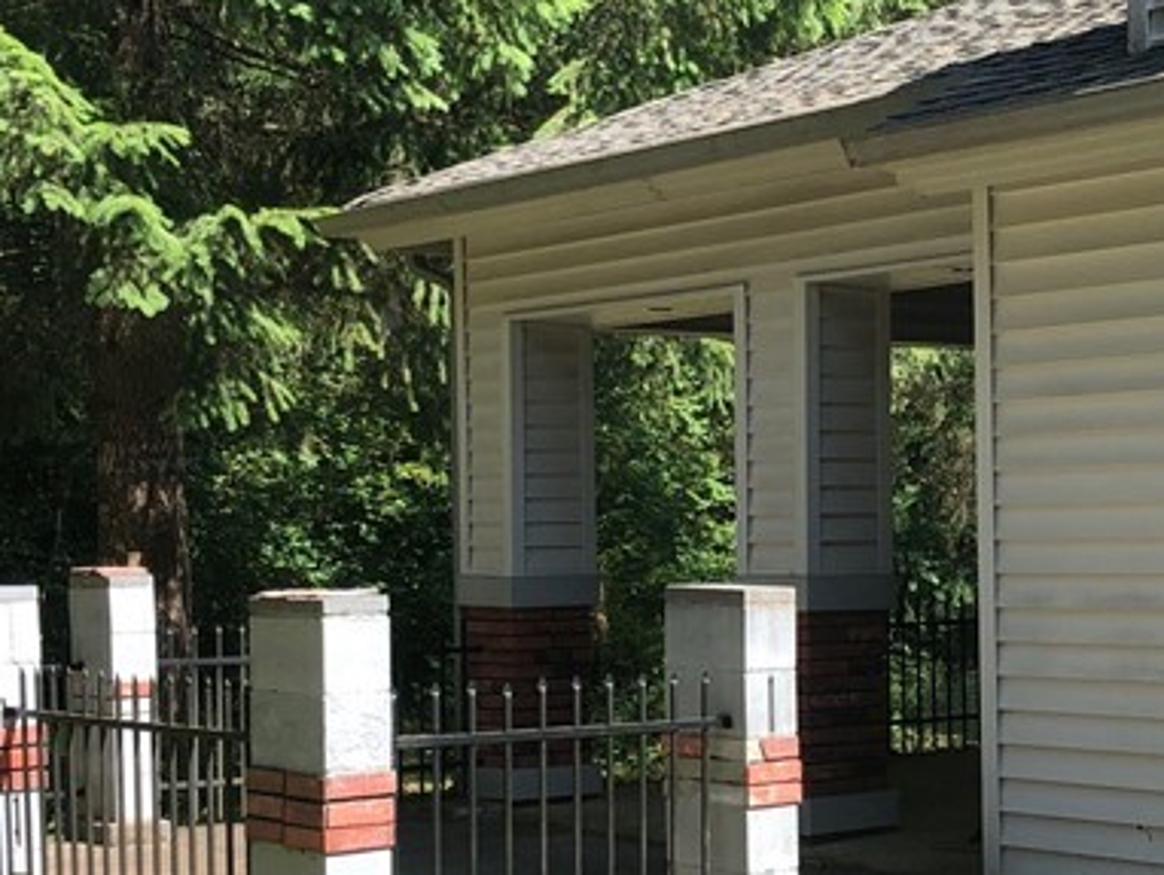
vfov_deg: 19.6
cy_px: 610
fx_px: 2524
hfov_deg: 25.7
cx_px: 862
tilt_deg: -0.2
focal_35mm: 75
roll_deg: +2.2
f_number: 1.8
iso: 20
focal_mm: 3.99
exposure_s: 1/631
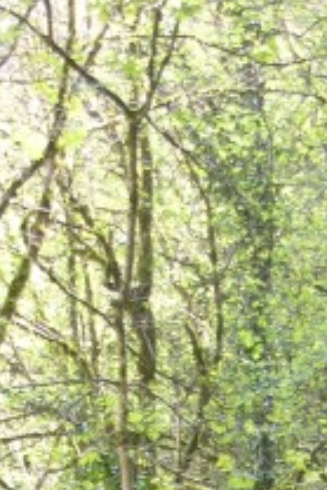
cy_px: 895
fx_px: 3237
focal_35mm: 238
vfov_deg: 8.3
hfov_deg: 5.7
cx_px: 492
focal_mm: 15.7
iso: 50
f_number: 3.2
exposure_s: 1/24.2
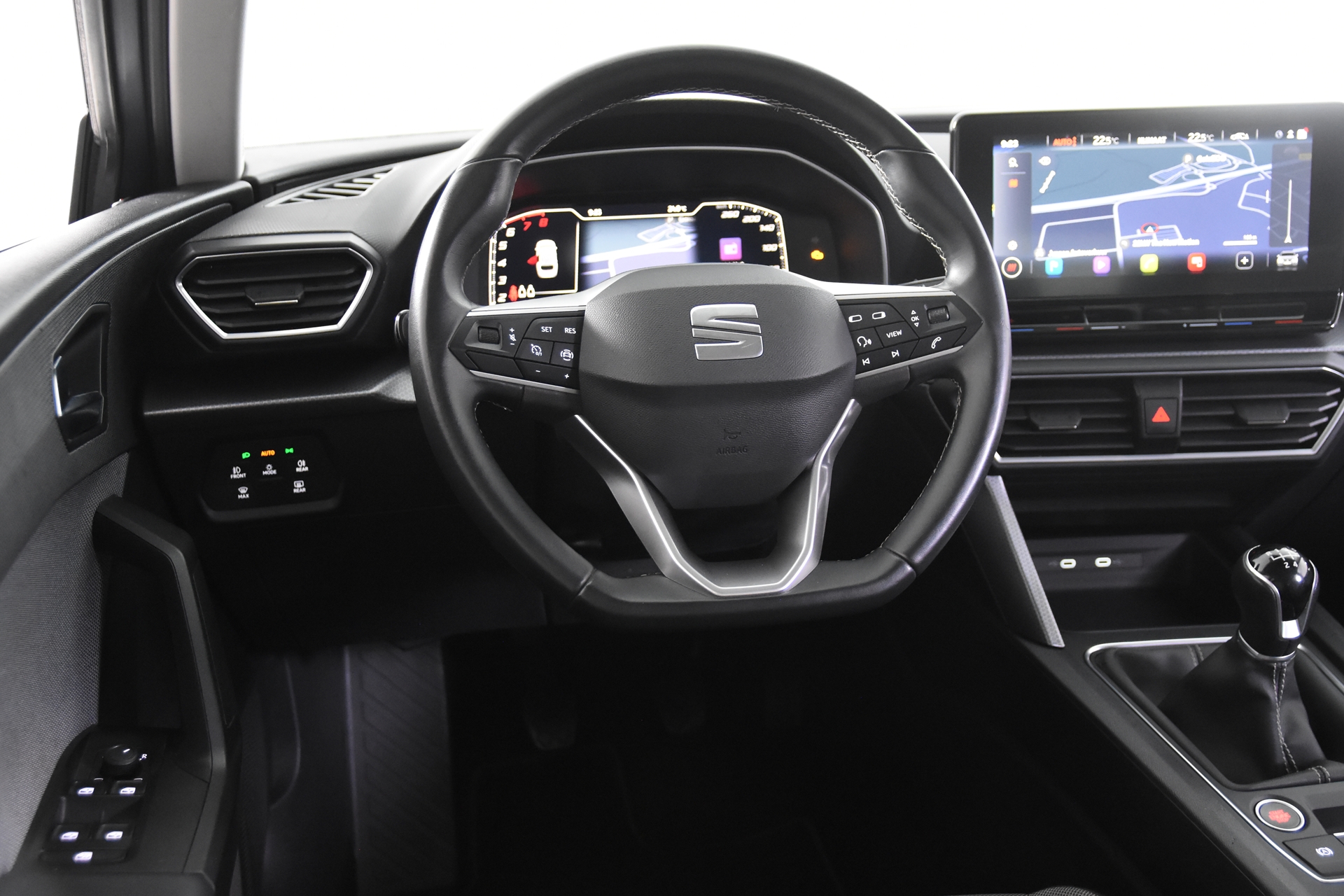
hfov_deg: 49.6
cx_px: 672
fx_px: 1456
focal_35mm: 39
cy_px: 448
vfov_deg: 34.2
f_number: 3.2
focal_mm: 26
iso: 4000
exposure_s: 1/40
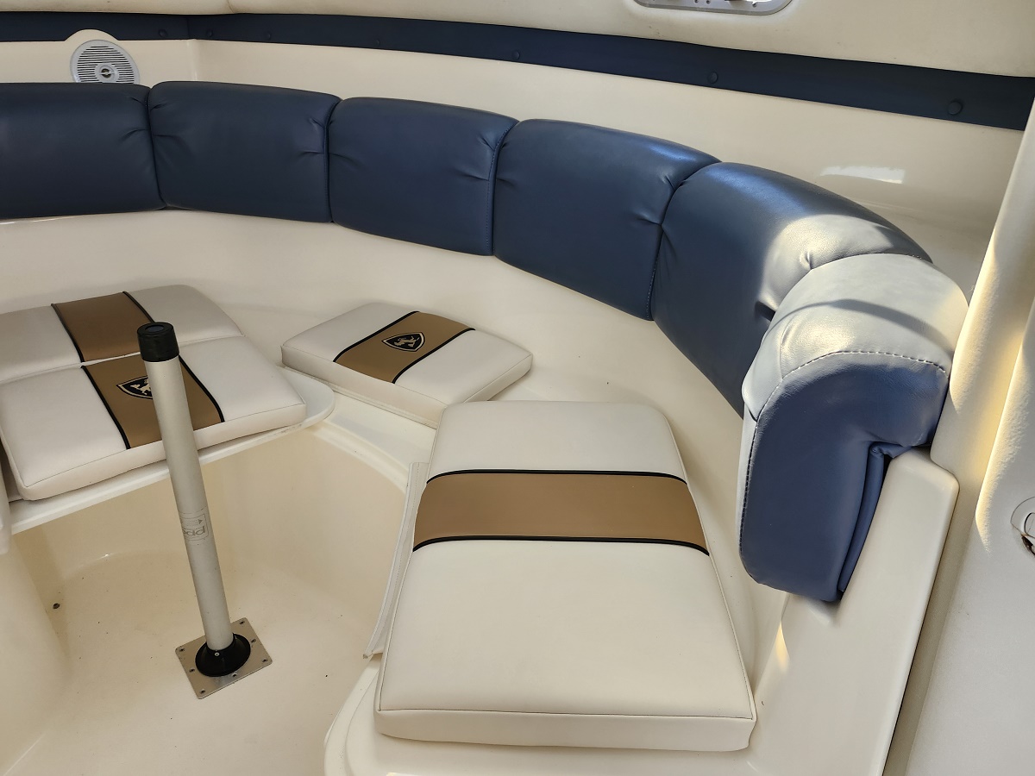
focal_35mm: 23
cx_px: 518
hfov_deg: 73.9
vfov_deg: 58.9
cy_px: 388
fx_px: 688
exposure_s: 1/180
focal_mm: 5.54
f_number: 1.8
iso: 160
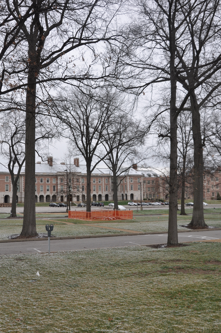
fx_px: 332
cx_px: 110
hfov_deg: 36.8
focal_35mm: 36
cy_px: 166
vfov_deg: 53.2
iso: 400
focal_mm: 24
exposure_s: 1/320
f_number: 9
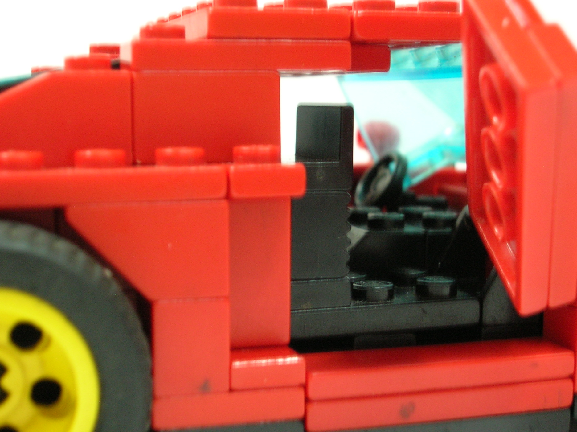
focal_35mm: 66
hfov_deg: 29.4
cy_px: 228
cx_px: 334
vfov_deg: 22.2
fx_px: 1099
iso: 100
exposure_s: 1.14
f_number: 3.4
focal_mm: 9
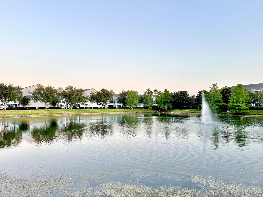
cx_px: 132
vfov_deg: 56.8
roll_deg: +0.6
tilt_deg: +2.5
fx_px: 182
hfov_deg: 71.6
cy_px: 98
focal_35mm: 24
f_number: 1.78
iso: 64
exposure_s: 1/180
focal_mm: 6.86
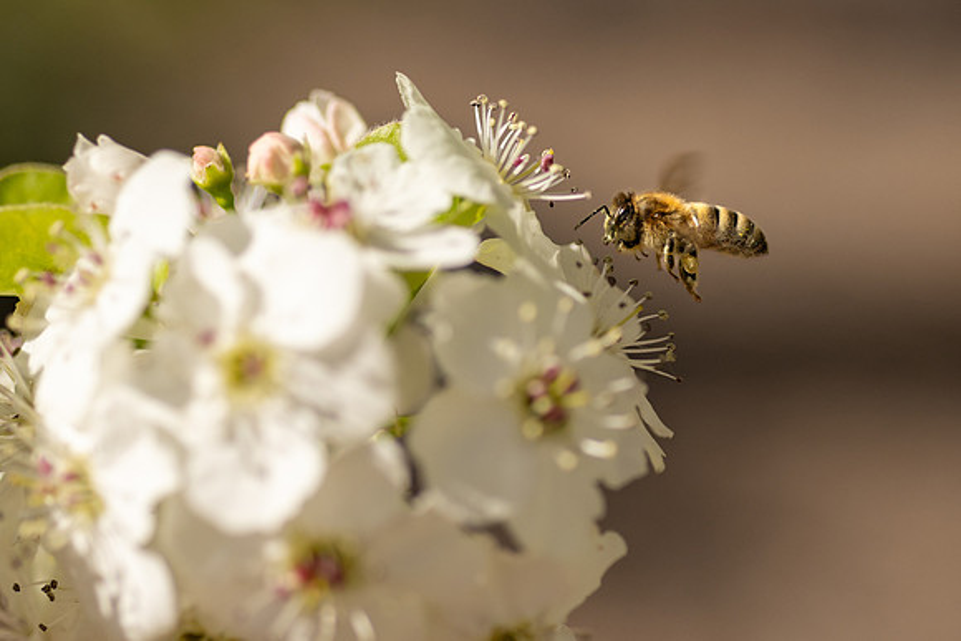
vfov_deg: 12.1
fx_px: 3037
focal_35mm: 114
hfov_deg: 18.0
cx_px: 580
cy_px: 339
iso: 160
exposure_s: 1/4000
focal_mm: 60
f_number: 3.2
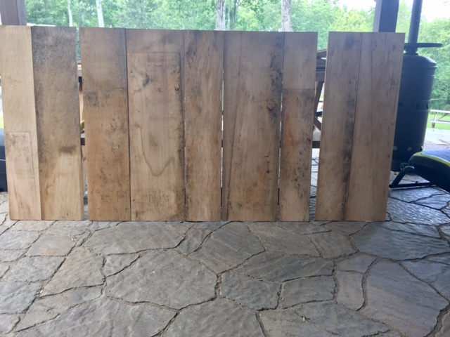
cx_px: 225
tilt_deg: -17.7
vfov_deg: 48.2
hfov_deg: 61.7
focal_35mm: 29
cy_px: 168
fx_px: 377
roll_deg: -2.7
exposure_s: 1/60
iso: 32
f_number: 2.2
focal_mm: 4.15
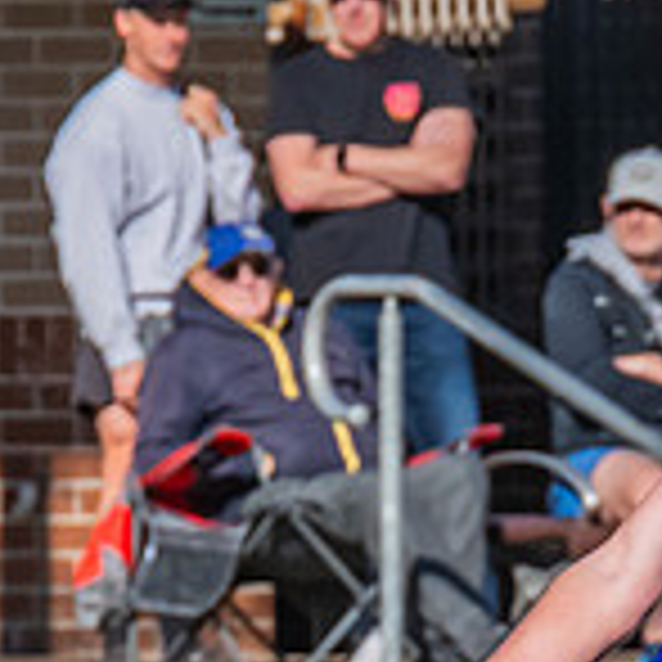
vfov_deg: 0.7
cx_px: 841
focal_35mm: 2639
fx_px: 57099
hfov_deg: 0.7
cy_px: 941
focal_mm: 420
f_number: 13
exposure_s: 1/1250
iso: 800
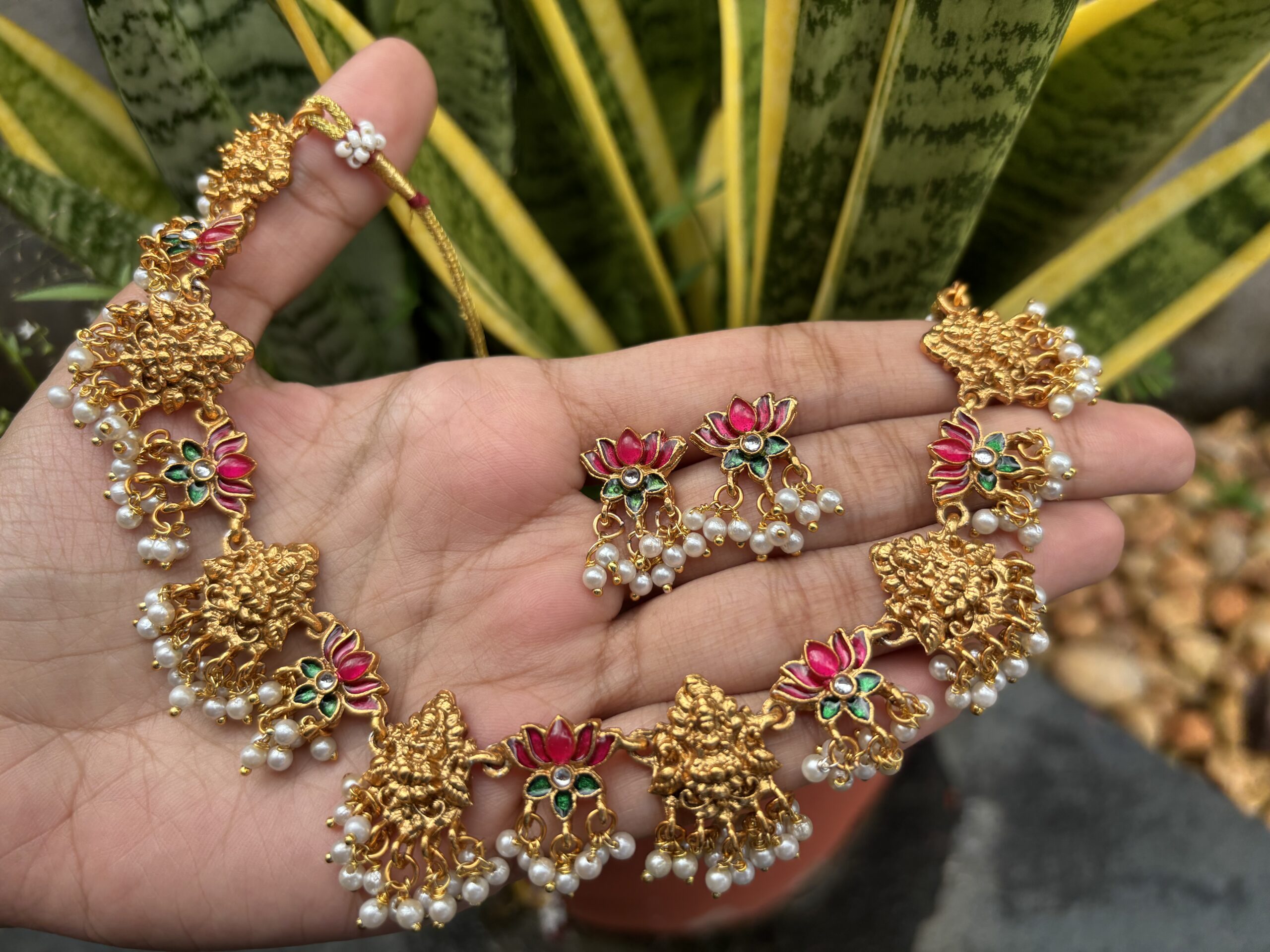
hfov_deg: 67.3
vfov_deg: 53.1
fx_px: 954
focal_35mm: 26
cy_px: 476
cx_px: 635
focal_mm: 5.96
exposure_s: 1/758
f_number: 1.6
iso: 50
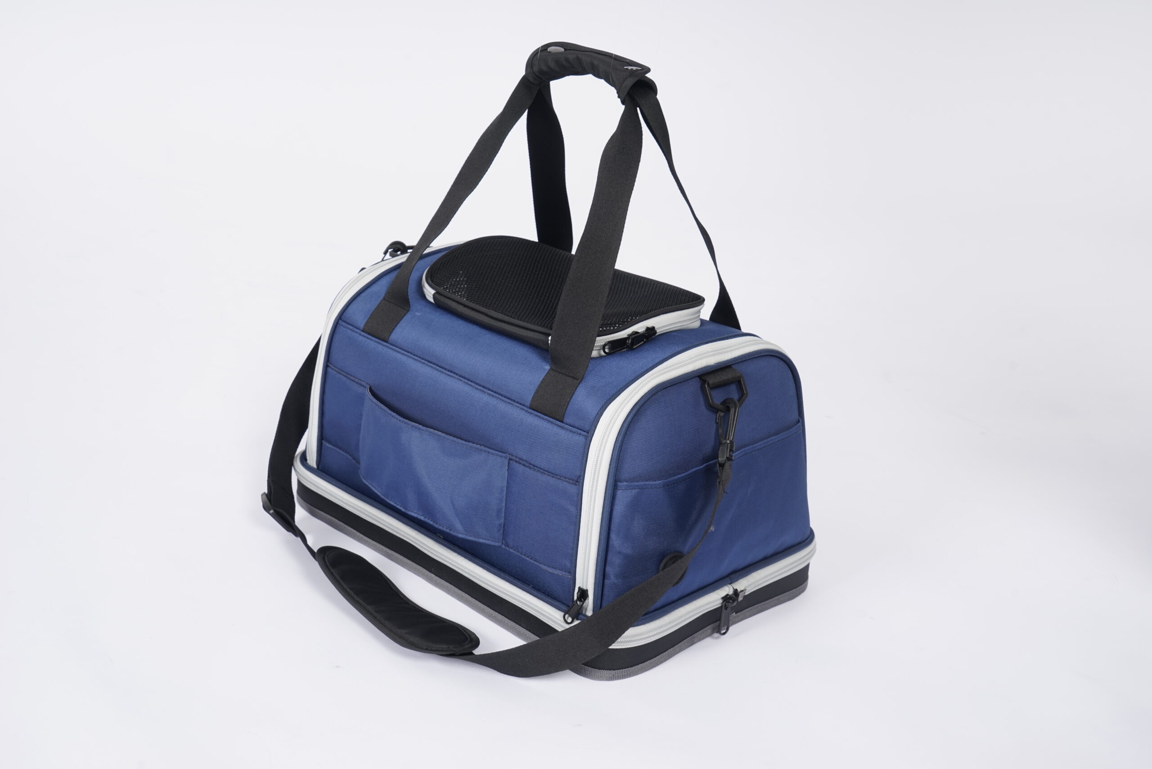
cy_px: 384
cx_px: 576
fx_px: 1601
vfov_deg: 27.0
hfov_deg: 39.6
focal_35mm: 50
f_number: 11
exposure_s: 1/100
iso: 100
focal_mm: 50
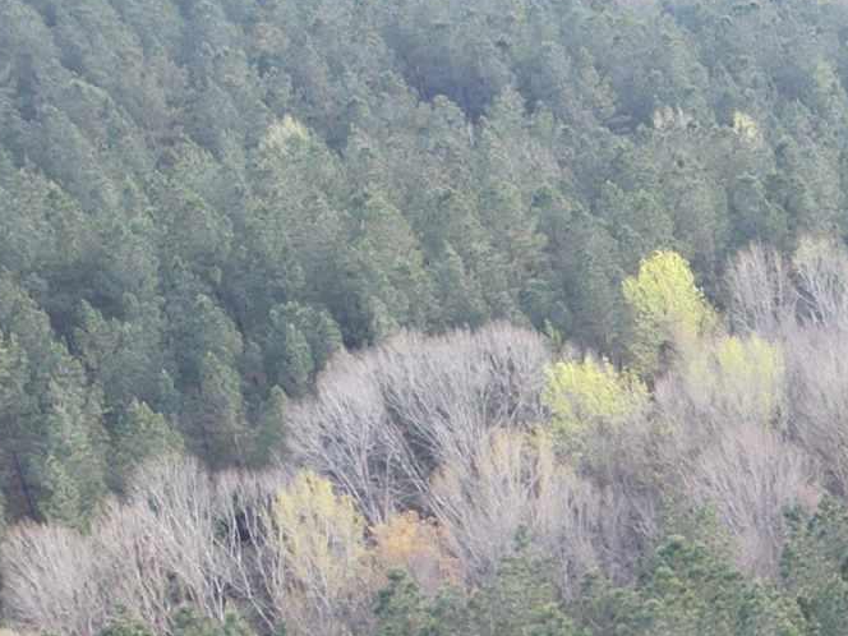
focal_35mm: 111
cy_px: 1313
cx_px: 1737
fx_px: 2719
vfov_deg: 11.8
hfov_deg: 14.5
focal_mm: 6.72
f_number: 1.7
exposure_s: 1/160
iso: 100
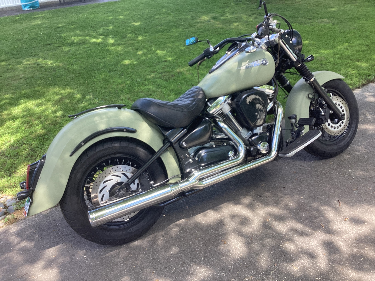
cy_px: 140
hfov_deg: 58.4
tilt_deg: -30.8
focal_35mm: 31
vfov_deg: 45.4
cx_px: 188
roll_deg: +4.1
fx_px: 336
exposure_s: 1/120
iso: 32
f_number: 2.4
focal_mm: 3.3
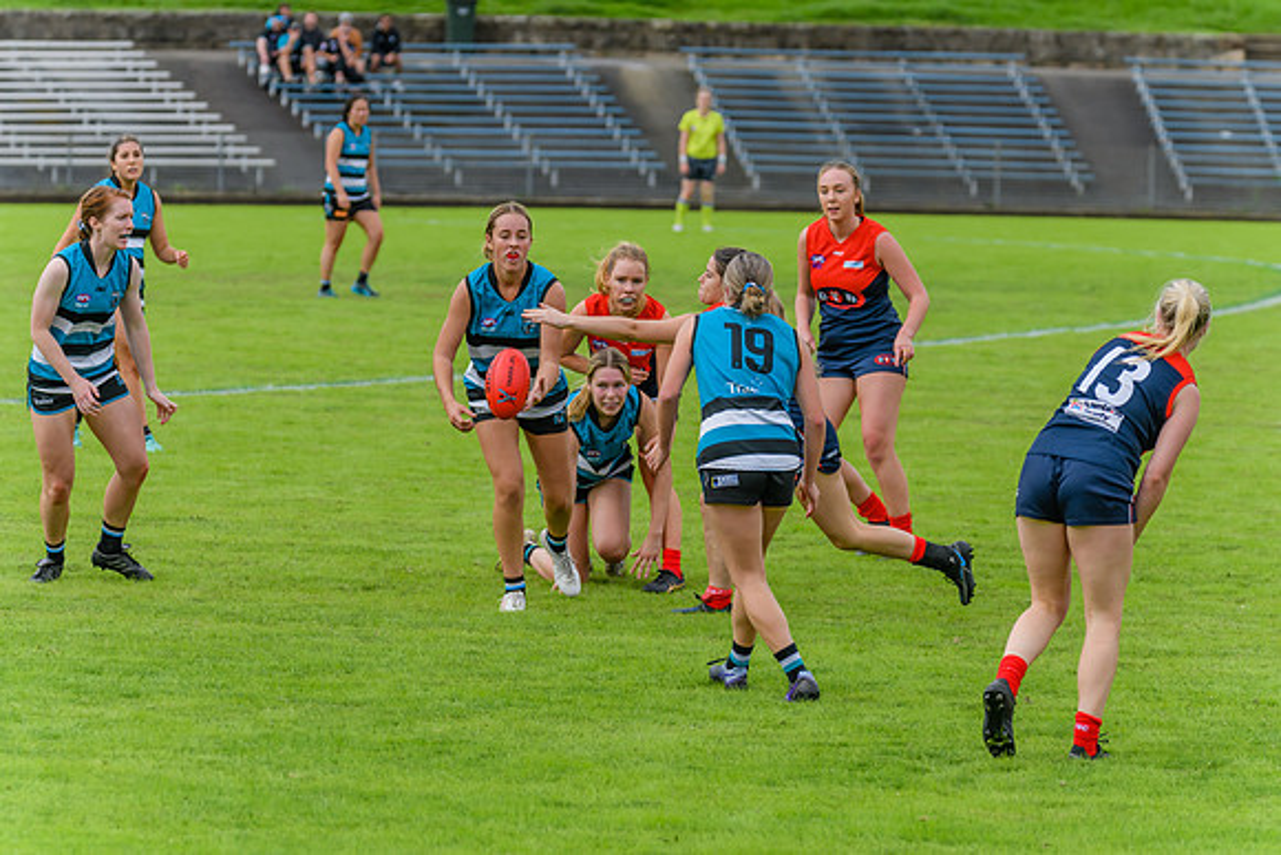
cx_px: 665
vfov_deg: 6.0
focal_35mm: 228
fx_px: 8128
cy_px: 444
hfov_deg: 9.0
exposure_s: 1/2000
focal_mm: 220
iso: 800
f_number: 6.3
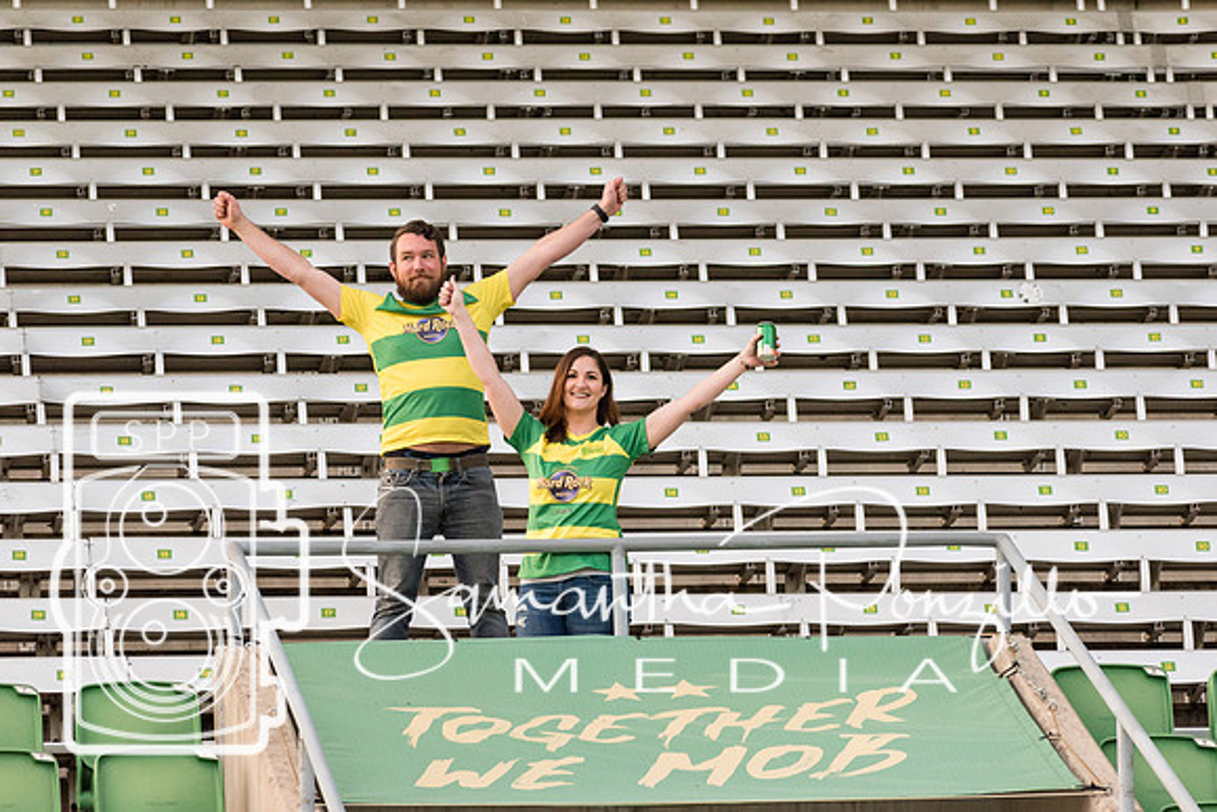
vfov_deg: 5.1
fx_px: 9112
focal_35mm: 269
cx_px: 662
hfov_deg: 7.6
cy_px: 440
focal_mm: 165
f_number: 5
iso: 800
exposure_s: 1/800
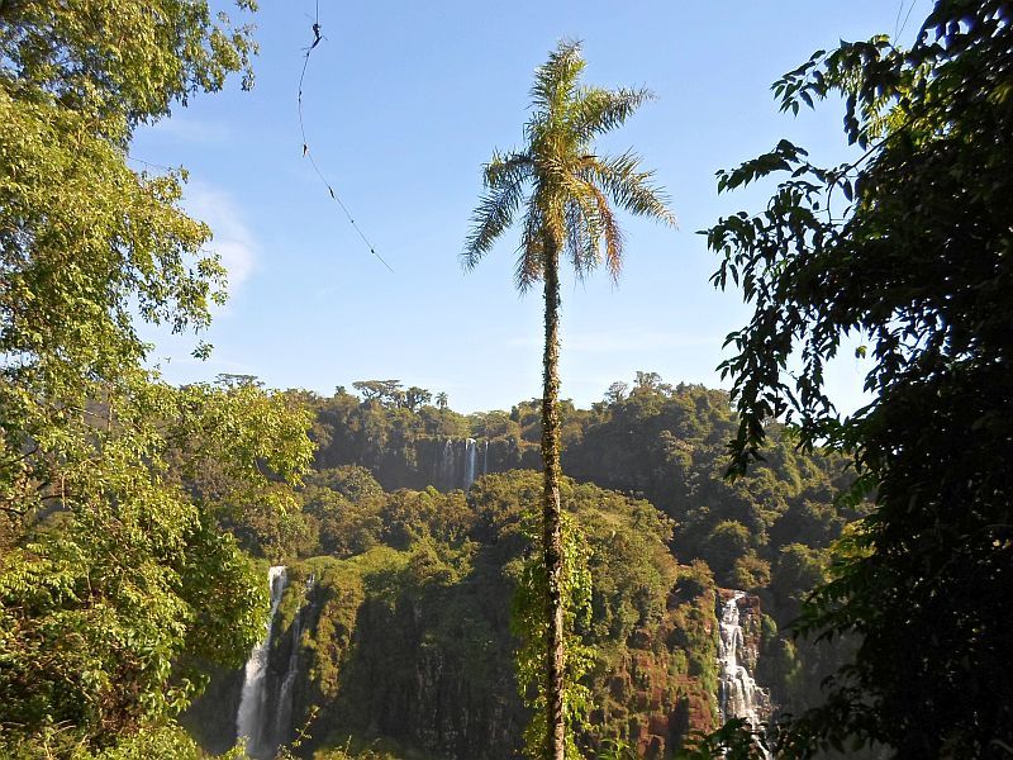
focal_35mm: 25
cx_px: 506
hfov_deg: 69.4
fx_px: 732
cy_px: 380
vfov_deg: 54.9
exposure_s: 1/750
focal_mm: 4.5
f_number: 2.5
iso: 80
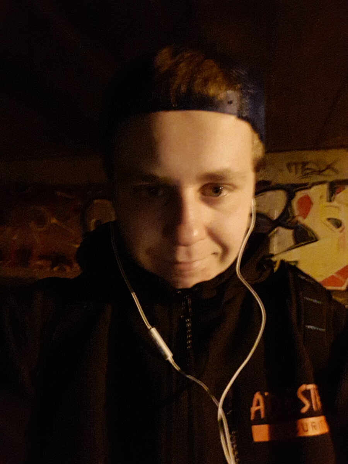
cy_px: 232
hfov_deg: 58.9
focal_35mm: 23
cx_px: 174
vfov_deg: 73.9
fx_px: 308
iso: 800
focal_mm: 2
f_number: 1.9
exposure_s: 1/8
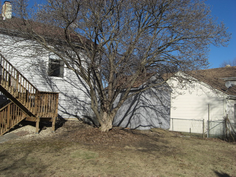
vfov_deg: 37.7
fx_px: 259
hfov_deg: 49.0
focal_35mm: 38
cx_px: 118
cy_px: 88
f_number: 8
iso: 80
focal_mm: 7.9
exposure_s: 1/250
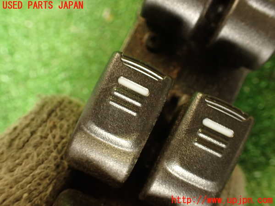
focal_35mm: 32
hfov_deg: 56.8
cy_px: 103
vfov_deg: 44.2
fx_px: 254
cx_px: 138
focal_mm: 5.79
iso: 400
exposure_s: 1/30
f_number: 2.4
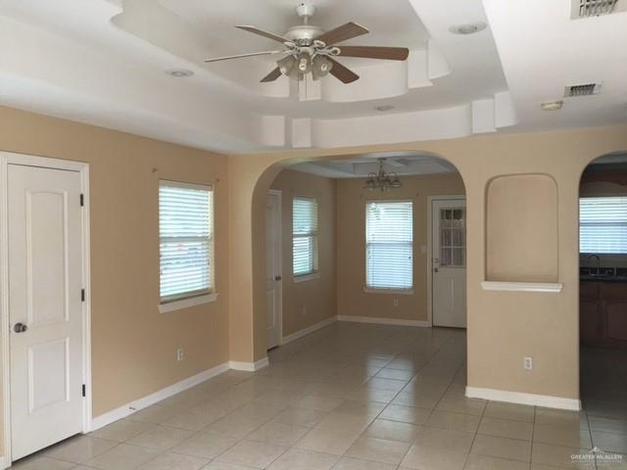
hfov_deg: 61.7
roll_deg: -0.3
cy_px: 235
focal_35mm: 29
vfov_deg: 48.2
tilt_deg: +0.0
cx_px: 314
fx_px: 525
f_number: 2.2
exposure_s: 1/30
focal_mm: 4.15
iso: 32
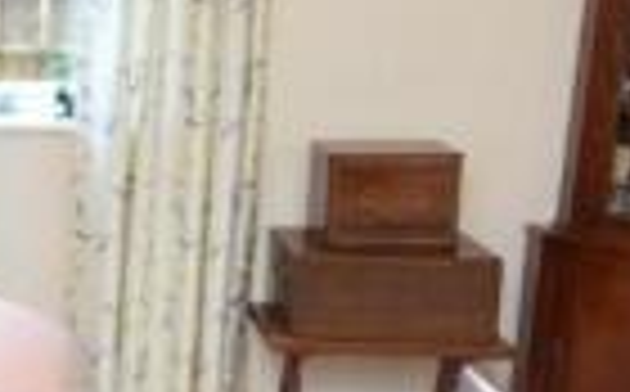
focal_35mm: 86
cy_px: 241
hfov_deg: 20.2
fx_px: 1474
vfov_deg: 15.1
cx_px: -360
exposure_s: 1/60
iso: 1100
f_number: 4
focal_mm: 12
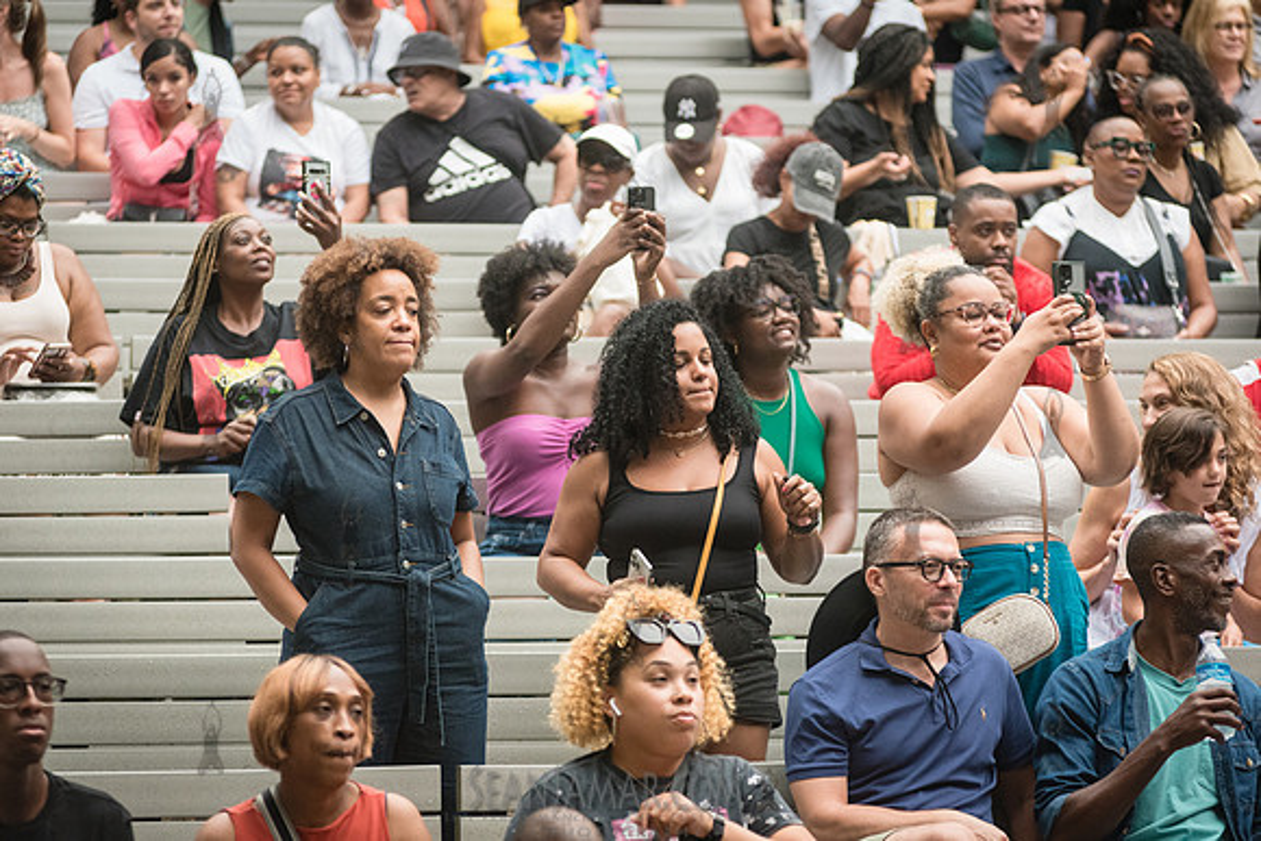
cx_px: 630
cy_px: 420
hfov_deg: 13.2
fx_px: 5430
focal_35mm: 155
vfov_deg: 8.9
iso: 3200
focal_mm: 155
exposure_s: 1/500
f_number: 4
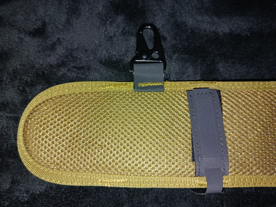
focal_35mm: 24
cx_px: 138
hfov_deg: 71.6
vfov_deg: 56.8
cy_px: 104
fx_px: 191
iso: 665
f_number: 1.7
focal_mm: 5.24
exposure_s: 1/50
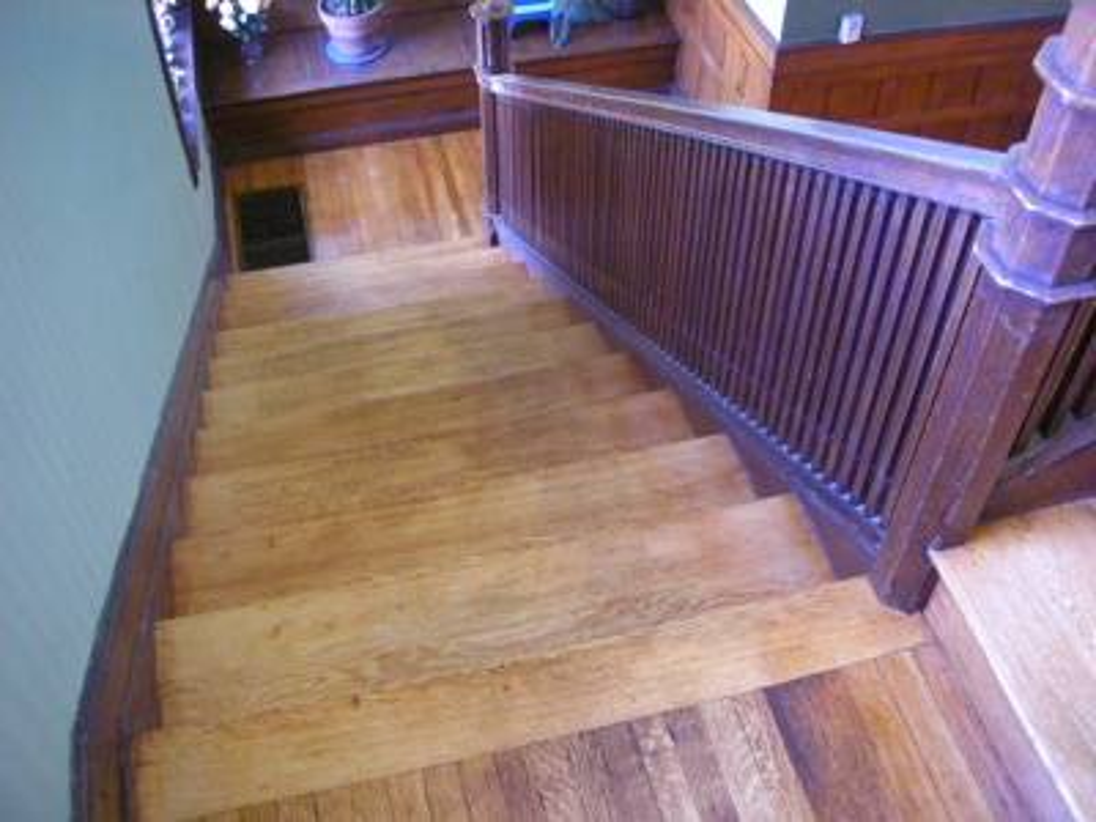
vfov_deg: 40.7
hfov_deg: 52.6
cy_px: 411
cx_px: 548
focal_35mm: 35
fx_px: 1108
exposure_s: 1/8.1
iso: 436
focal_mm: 5.8
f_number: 2.8
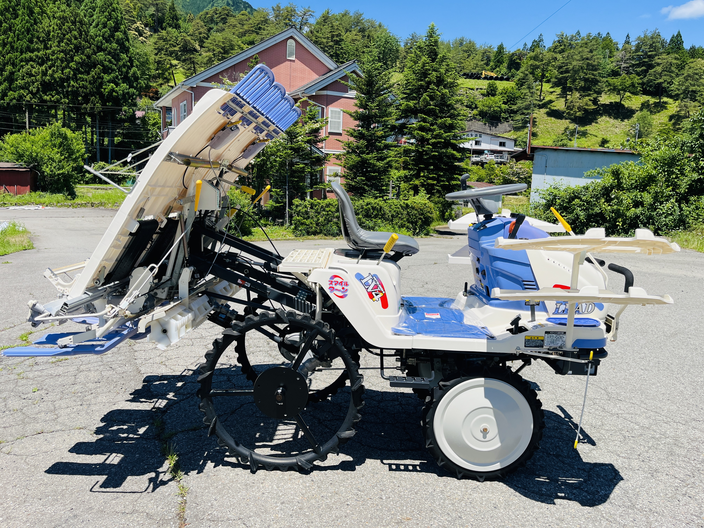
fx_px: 529
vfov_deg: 53.1
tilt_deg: -9.0
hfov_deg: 67.3
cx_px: 352
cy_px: 264
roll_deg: -1.9
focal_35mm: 26
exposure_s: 1/3521
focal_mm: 5.1
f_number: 1.6
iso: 50
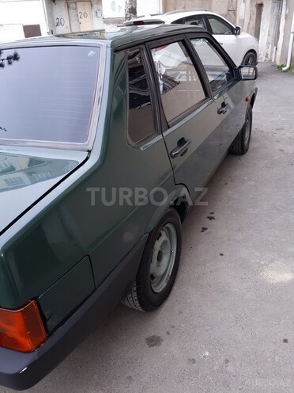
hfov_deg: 51.4
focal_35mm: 27
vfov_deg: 65.3
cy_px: 196
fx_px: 306
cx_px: 147
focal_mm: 3.6
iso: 64
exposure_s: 1/50
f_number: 1.9
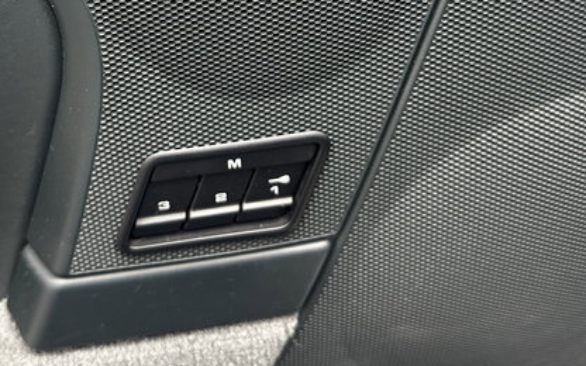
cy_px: -21
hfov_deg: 42.3
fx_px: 751
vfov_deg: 25.7
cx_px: 214
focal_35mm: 47
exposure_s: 1/121
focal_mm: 6.86
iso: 200
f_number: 1.78
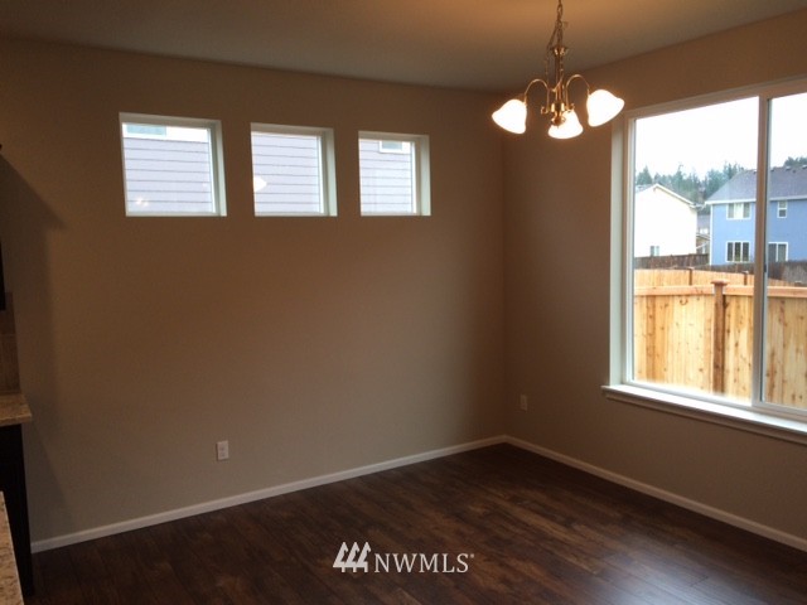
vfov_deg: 48.2
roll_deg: +2.1
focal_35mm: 29
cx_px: 404
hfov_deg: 61.7
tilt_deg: -4.6
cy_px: 302
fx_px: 676
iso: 50
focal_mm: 4.15
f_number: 2.2
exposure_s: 1/30
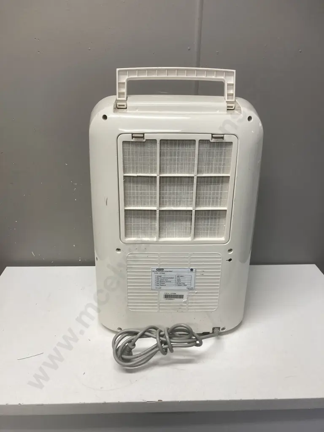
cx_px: 162
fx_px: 349
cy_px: 216
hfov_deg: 49.7
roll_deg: -1.5
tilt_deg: -22.1
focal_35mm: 28
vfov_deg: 63.4
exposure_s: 1/100
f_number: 1.8
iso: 80
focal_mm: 3.99
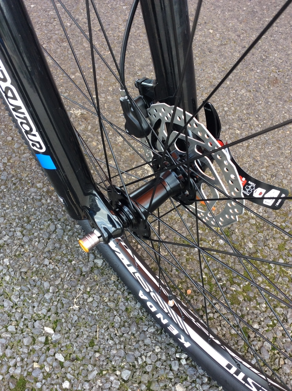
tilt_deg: -54.5
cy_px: 196
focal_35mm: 32
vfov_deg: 56.9
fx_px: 361
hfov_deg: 44.0
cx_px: 146
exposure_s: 1/120
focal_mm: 3.3
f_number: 2.4
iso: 40
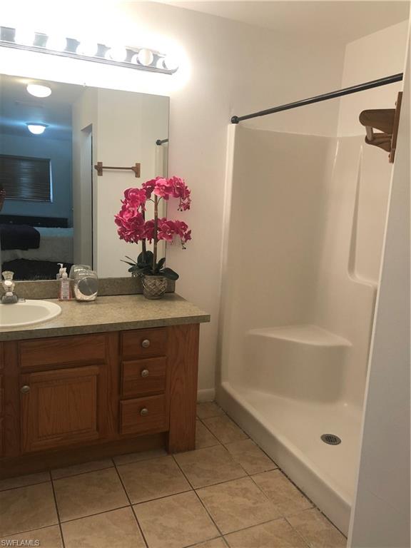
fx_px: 443
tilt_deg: -9.3
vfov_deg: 63.4
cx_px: 206
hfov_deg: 49.7
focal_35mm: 28
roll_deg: -3.0
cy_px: 274
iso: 25
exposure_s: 1/30
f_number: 1.8
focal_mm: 4
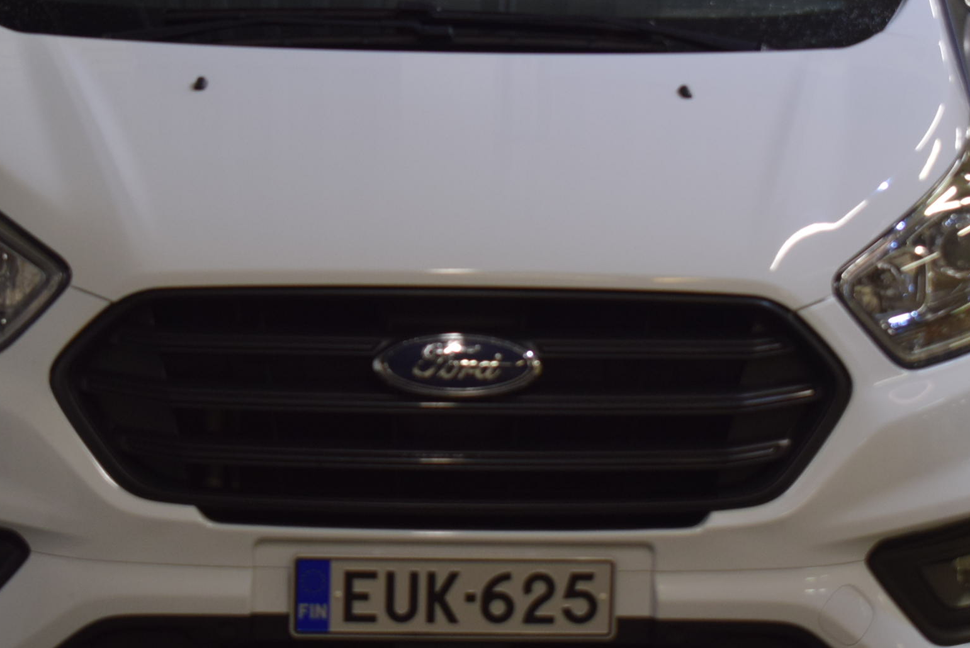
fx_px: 3613
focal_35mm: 134
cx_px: 419
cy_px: 245
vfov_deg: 10.2
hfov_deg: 15.3
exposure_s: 1/60
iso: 640
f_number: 5.3
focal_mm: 46
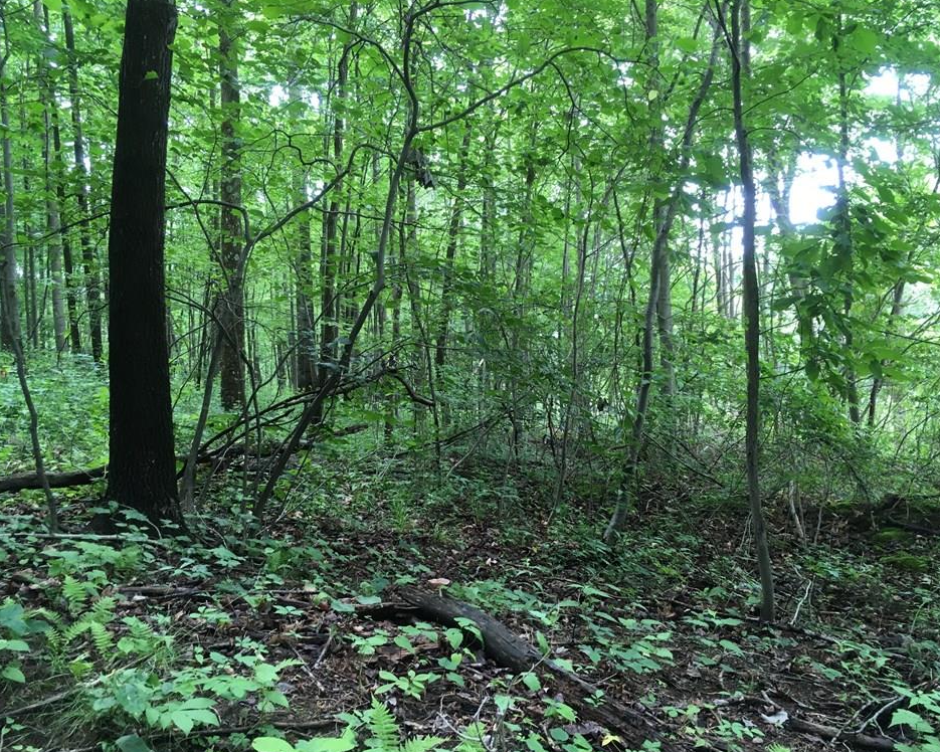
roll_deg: +3.7
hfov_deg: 57.2
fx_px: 862
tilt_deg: -3.1
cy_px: 379
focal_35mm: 31
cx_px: 463
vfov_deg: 47.1
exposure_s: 1/30
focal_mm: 4.15
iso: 32
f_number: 2.2
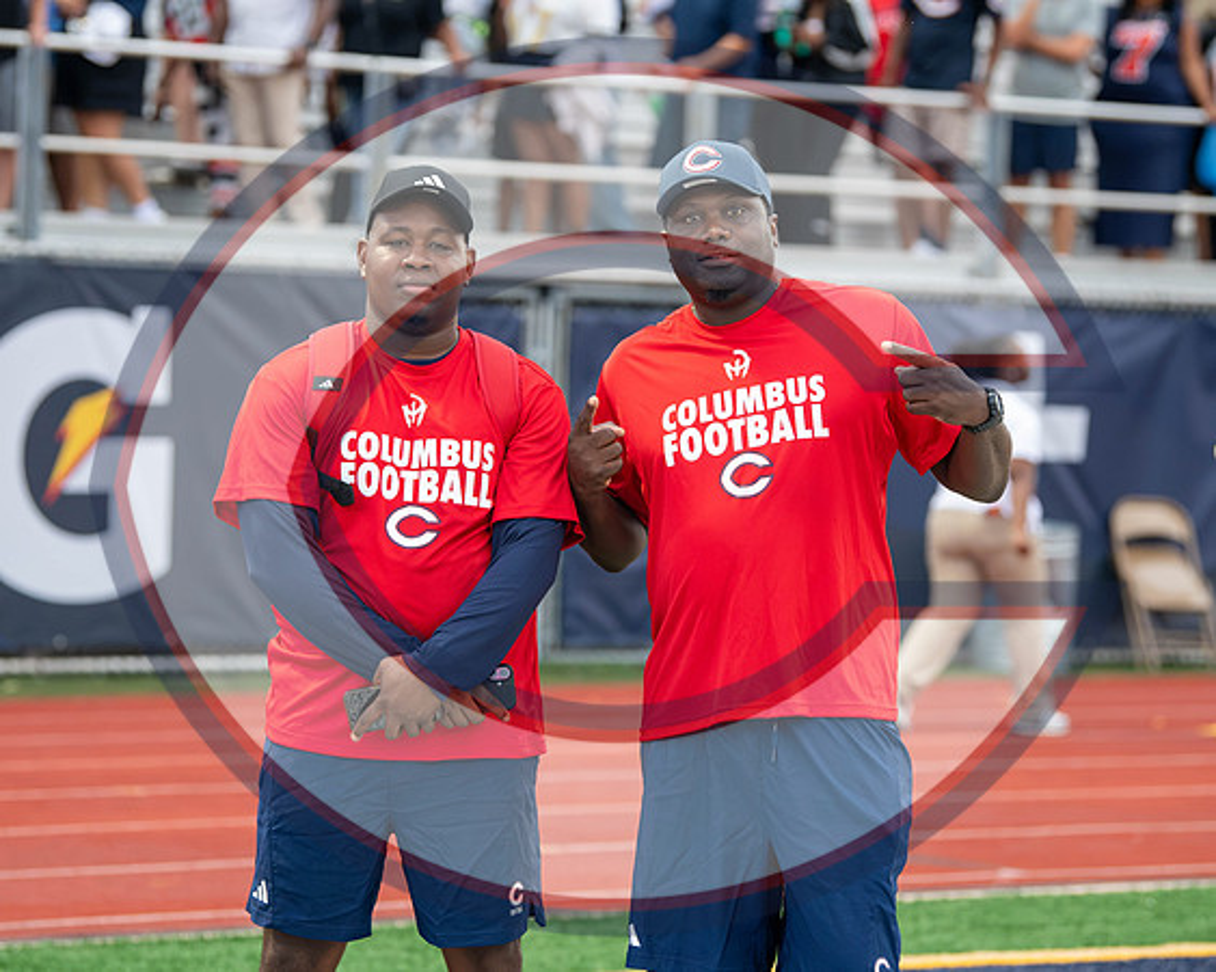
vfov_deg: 8.8
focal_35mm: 176
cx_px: 600
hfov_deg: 10.9
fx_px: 6345
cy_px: 451
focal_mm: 120
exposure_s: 1/1000
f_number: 2.8
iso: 4500
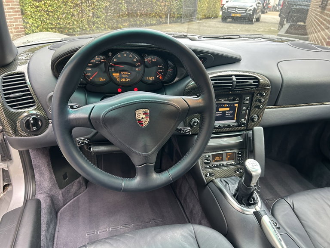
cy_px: 124
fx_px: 248
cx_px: 165
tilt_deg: -26.0
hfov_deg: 67.3
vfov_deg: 53.1
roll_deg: -2.7
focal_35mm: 26
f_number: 1.5
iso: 125
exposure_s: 1/121
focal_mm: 5.7
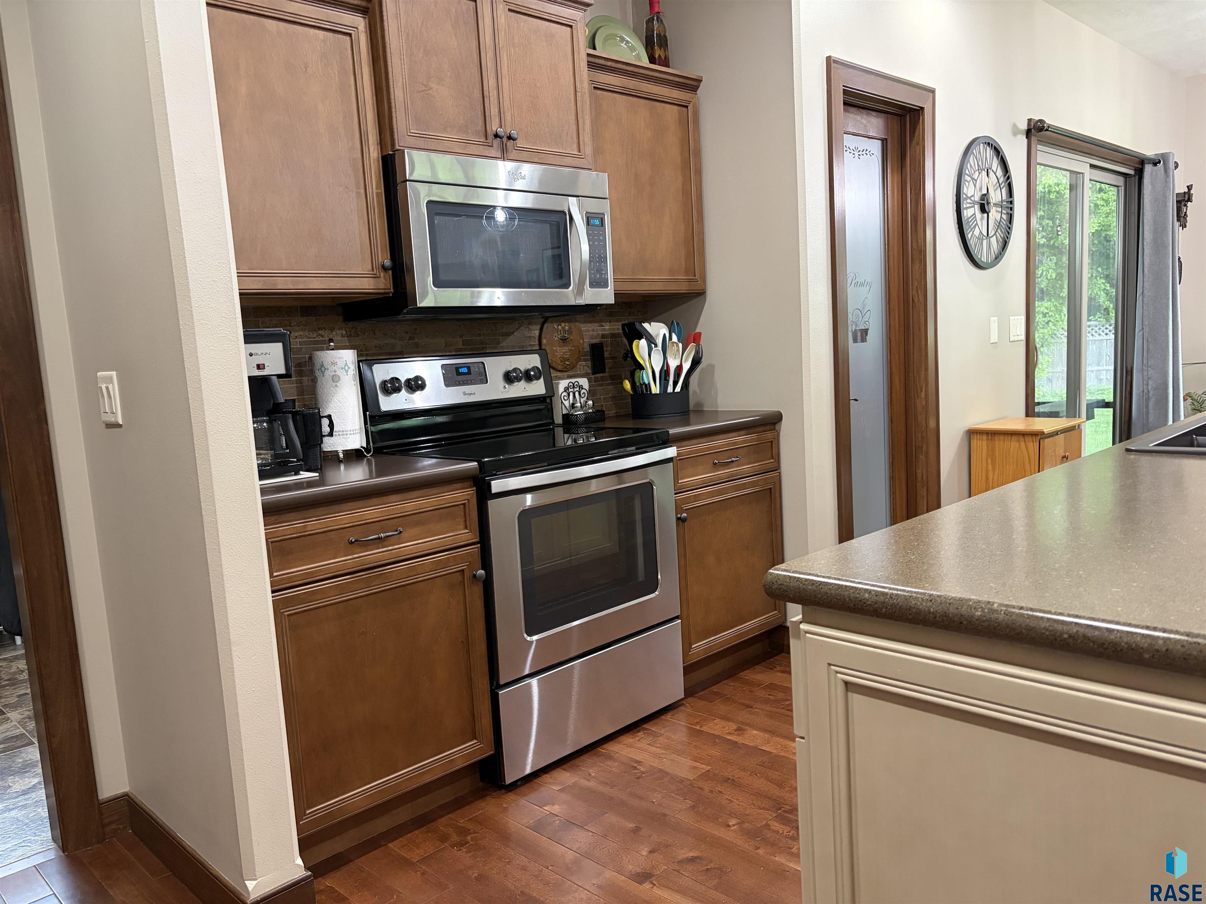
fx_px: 906
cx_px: 603
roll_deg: +5.6
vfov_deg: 53.1
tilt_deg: -6.3
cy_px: 452
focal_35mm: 26
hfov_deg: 67.3
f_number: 1.6
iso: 320
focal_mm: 5.96
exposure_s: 1/60
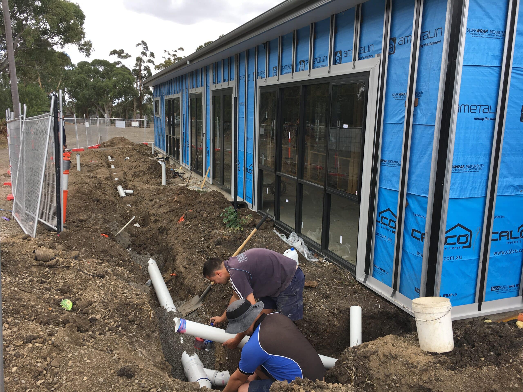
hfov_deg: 61.7
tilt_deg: -11.2
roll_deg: -0.7
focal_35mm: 29
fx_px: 438
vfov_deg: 48.2
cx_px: 262
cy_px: 196
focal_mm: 4.15
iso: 25
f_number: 2.2
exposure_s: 1/358
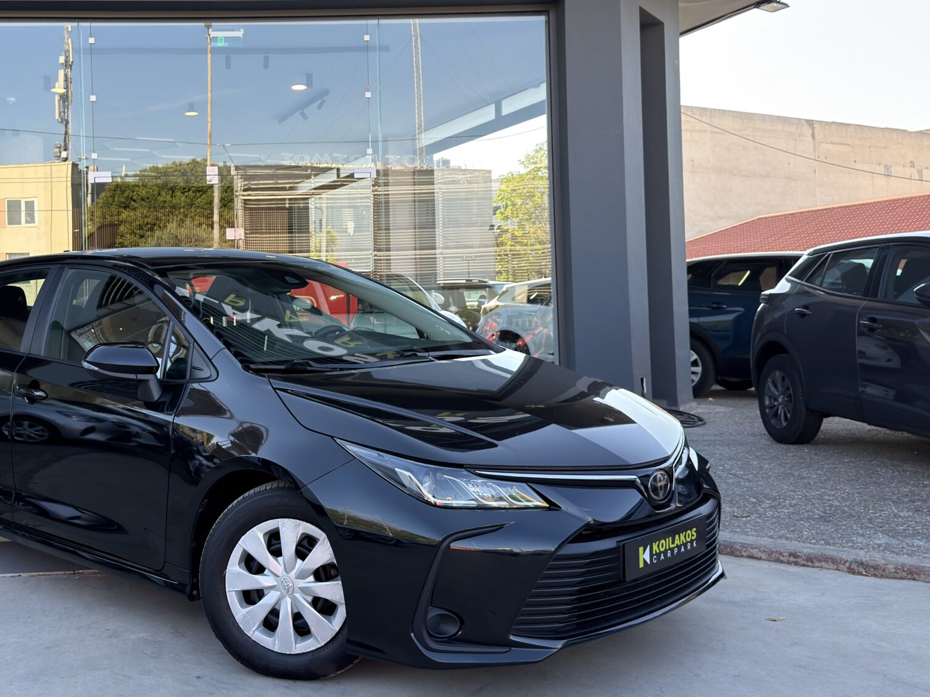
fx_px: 1101
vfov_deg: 35.0
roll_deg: +1.8
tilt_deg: +2.2
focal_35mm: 41
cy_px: 266
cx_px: 316
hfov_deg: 45.1
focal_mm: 6.76
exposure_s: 1/590
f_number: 1.78
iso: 80
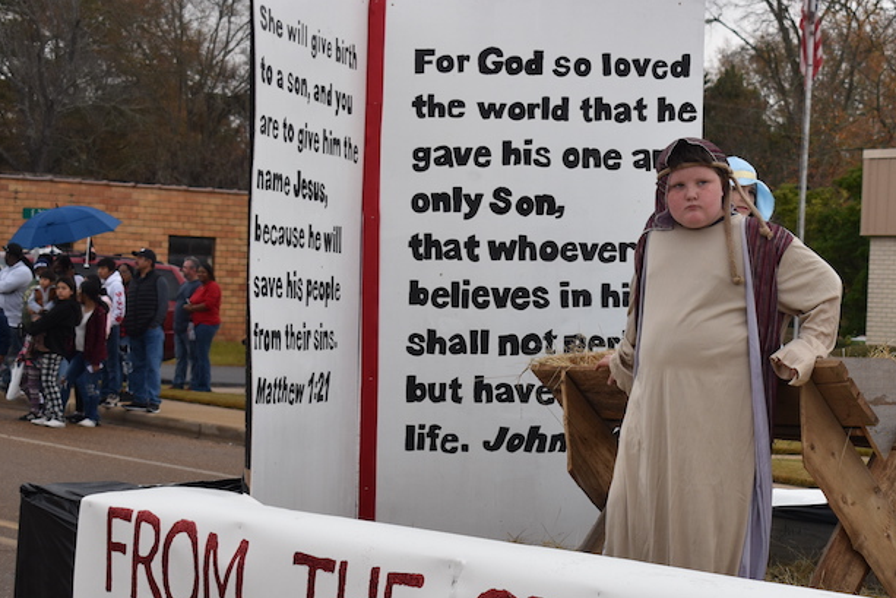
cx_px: 637
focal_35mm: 93
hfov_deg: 21.8
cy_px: 458
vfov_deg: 14.6
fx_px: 2315
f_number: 5.6
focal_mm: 38
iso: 200
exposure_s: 1/250
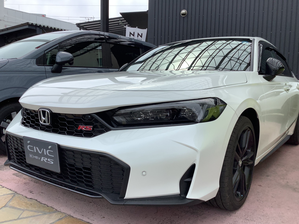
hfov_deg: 58.4
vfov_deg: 45.4
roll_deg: -2.1
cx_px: 150
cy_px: 112
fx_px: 268
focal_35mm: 31
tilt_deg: -7.1
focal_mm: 3.3
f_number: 2.4
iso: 25
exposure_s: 1/1131
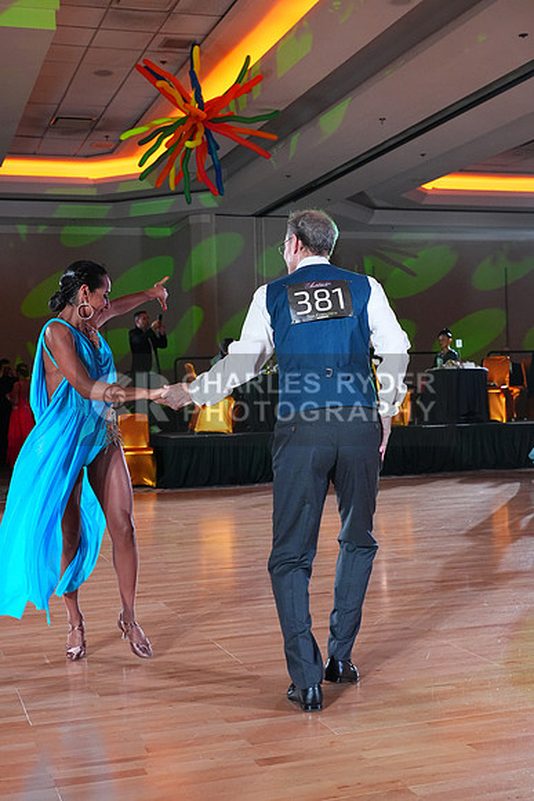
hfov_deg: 29.3
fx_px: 1023
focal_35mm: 46
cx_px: 267
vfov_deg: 42.7
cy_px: 400
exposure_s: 1/400
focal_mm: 46
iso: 5000
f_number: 5
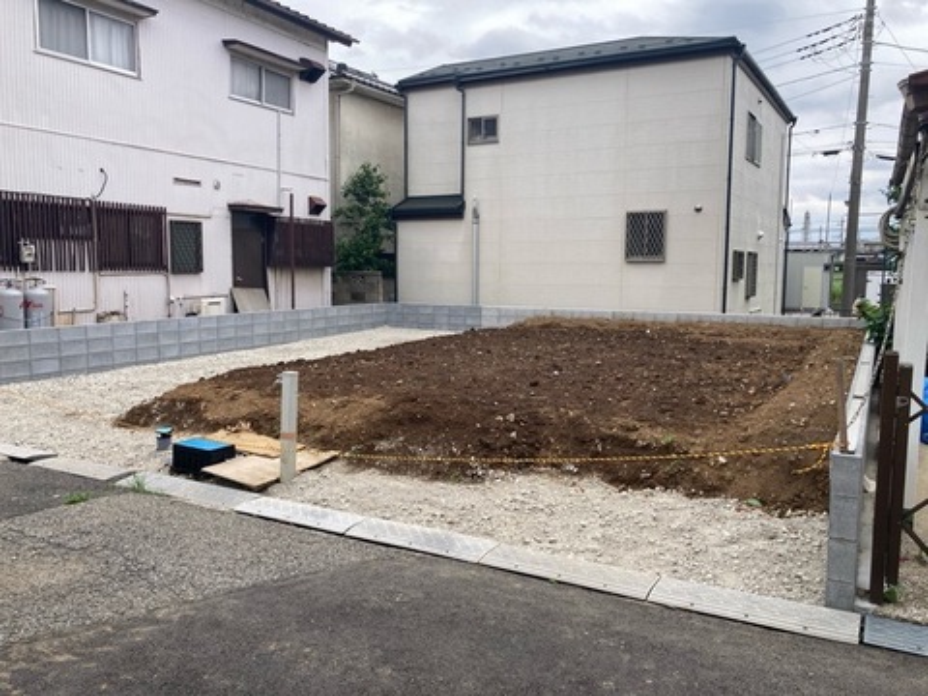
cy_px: 348
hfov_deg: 63.4
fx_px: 751
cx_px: 464
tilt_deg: -5.6
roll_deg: -0.9
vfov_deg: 49.7
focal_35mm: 28
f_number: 1.8
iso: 20
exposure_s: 1/1312
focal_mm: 3.99
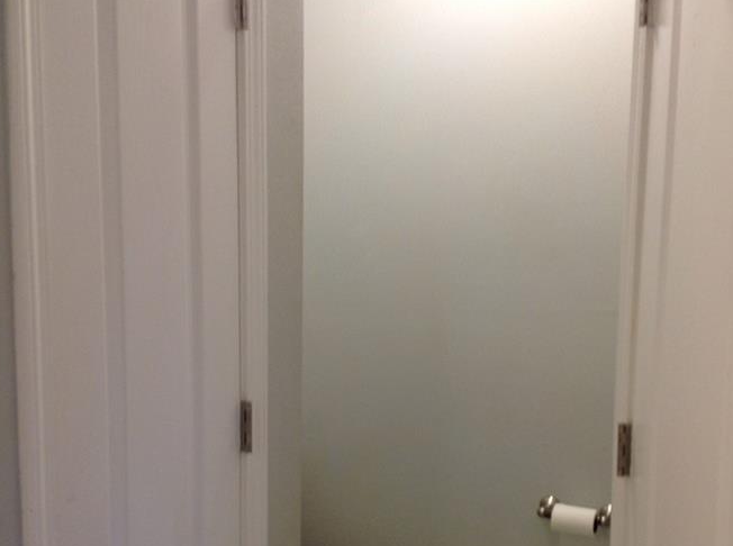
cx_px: 378
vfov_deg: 26.3
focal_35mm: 55
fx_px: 1162
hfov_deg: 35.0
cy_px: 353
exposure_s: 1/20
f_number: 2.4
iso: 50
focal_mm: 4.28
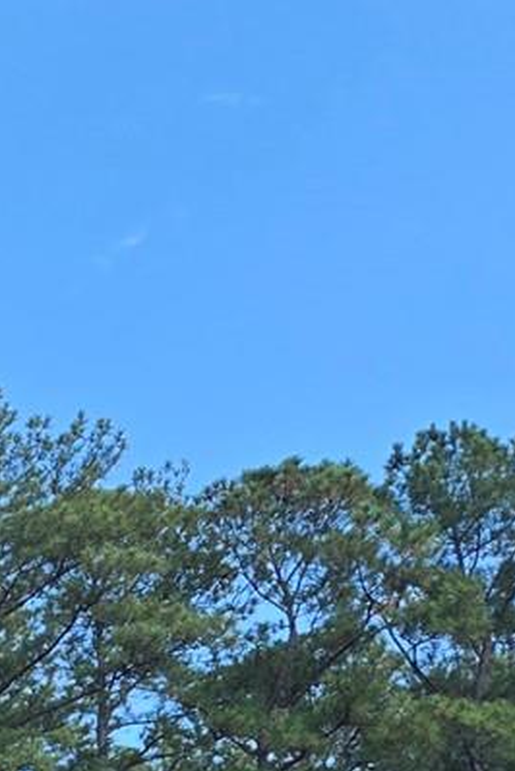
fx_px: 2635
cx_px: -1212
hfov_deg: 8.5
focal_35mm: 123
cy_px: 1131
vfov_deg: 15.4
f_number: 1.8
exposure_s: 1/703
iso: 25
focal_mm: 5.4
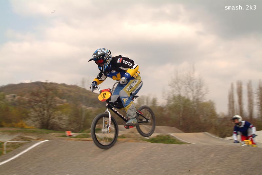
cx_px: 131
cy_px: 88
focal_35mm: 40
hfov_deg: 47.9
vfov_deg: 33.1
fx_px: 295
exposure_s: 1/125
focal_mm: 27
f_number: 11
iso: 100
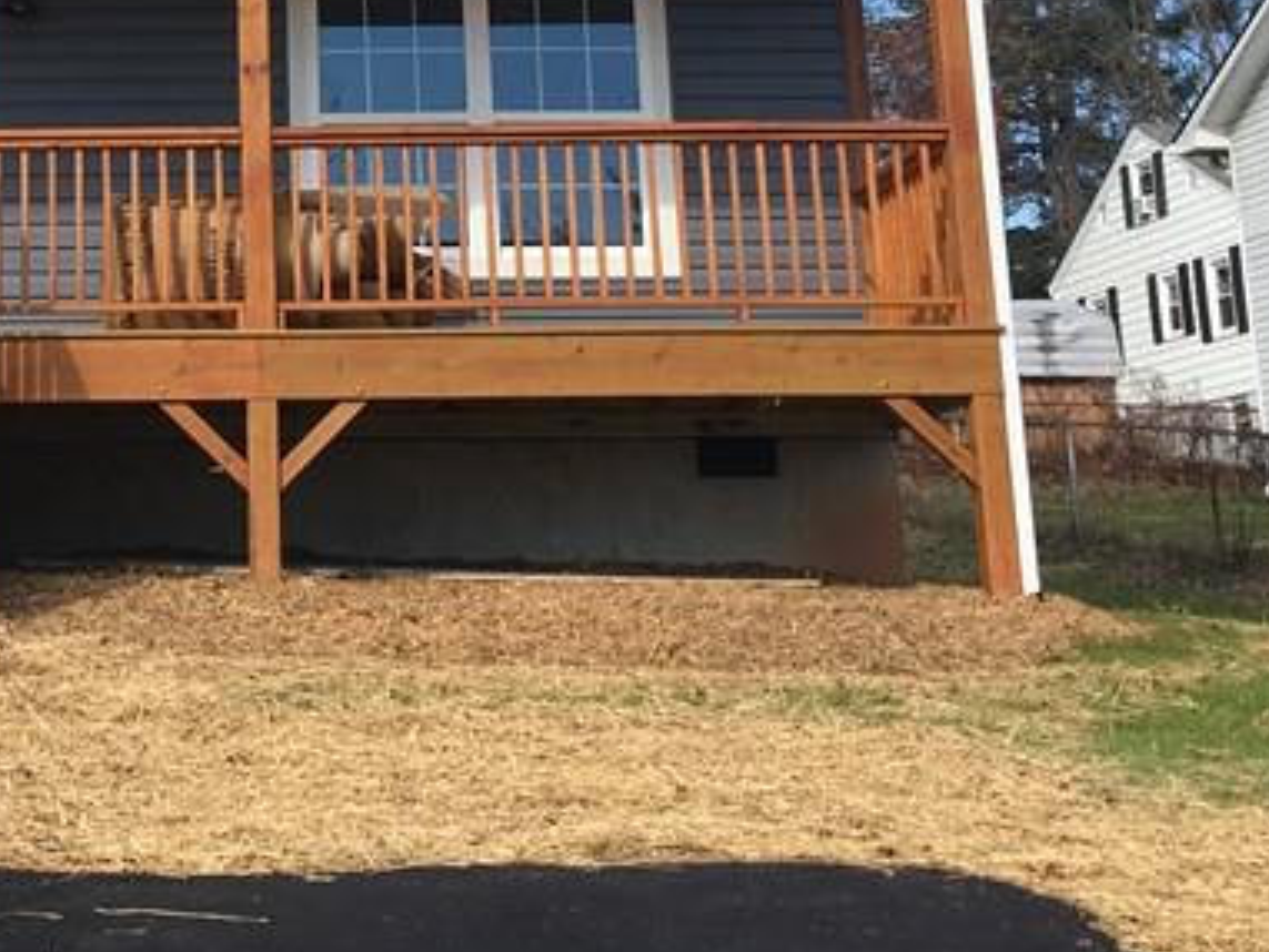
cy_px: -126
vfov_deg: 18.1
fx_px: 2860
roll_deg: +0.3
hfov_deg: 24.1
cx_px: 63
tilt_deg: +15.0
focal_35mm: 78
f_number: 2.2
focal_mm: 4.15
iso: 25
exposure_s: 1/732
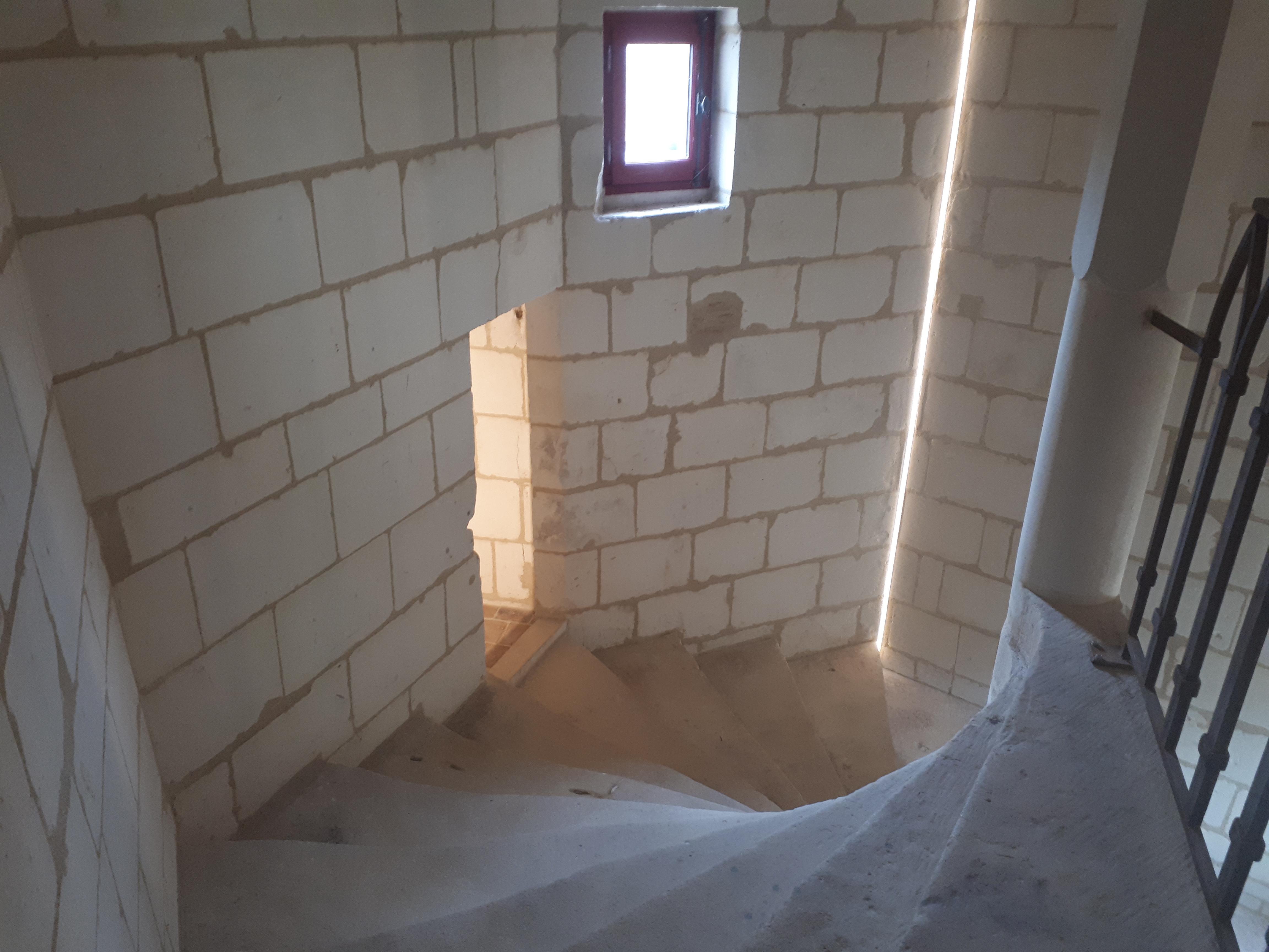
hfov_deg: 65.3
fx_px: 990
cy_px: 476
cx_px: 634
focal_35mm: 27
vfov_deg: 51.4
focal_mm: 3.6
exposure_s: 1/20
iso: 160
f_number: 1.9
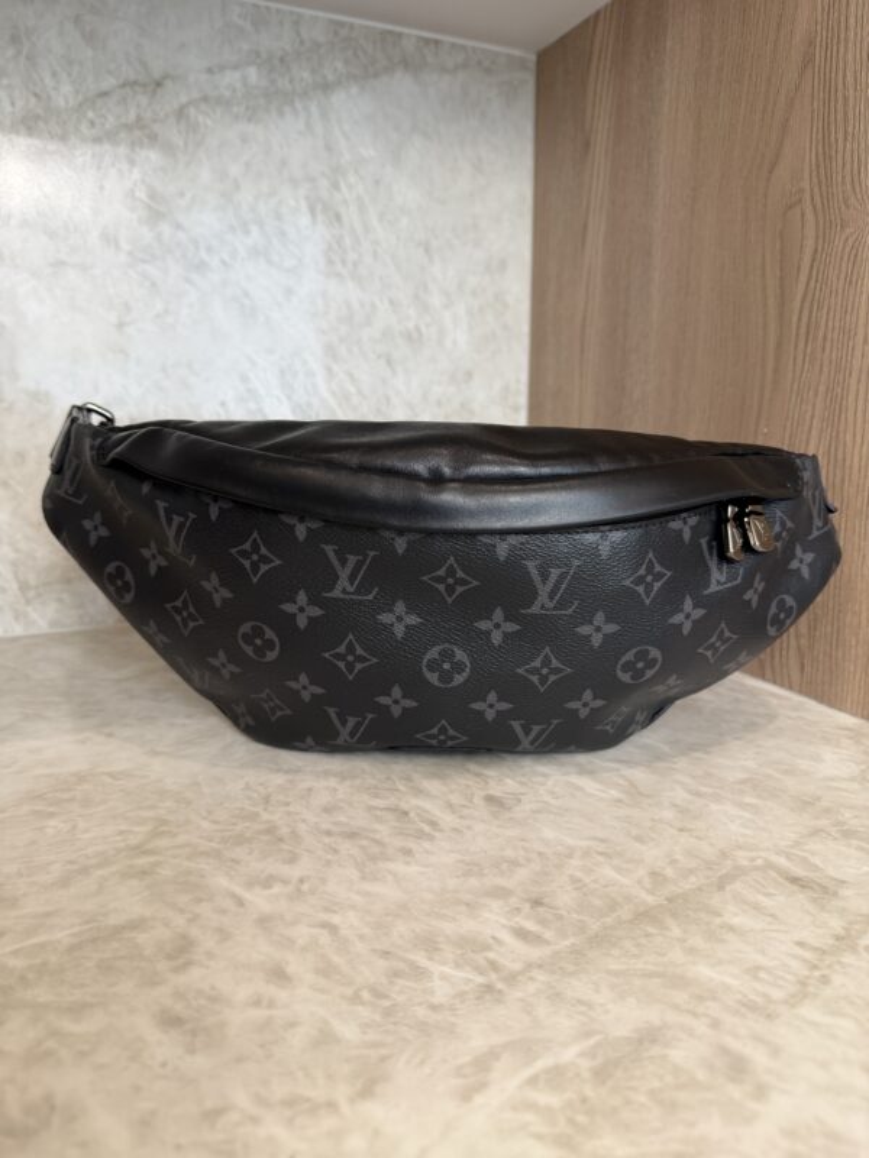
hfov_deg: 56.8
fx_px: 803
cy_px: 579
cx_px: 434
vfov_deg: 71.6
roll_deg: -0.9
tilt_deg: -12.7
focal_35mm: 24
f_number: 1.78
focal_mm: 6.76
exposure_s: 1/120
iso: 125
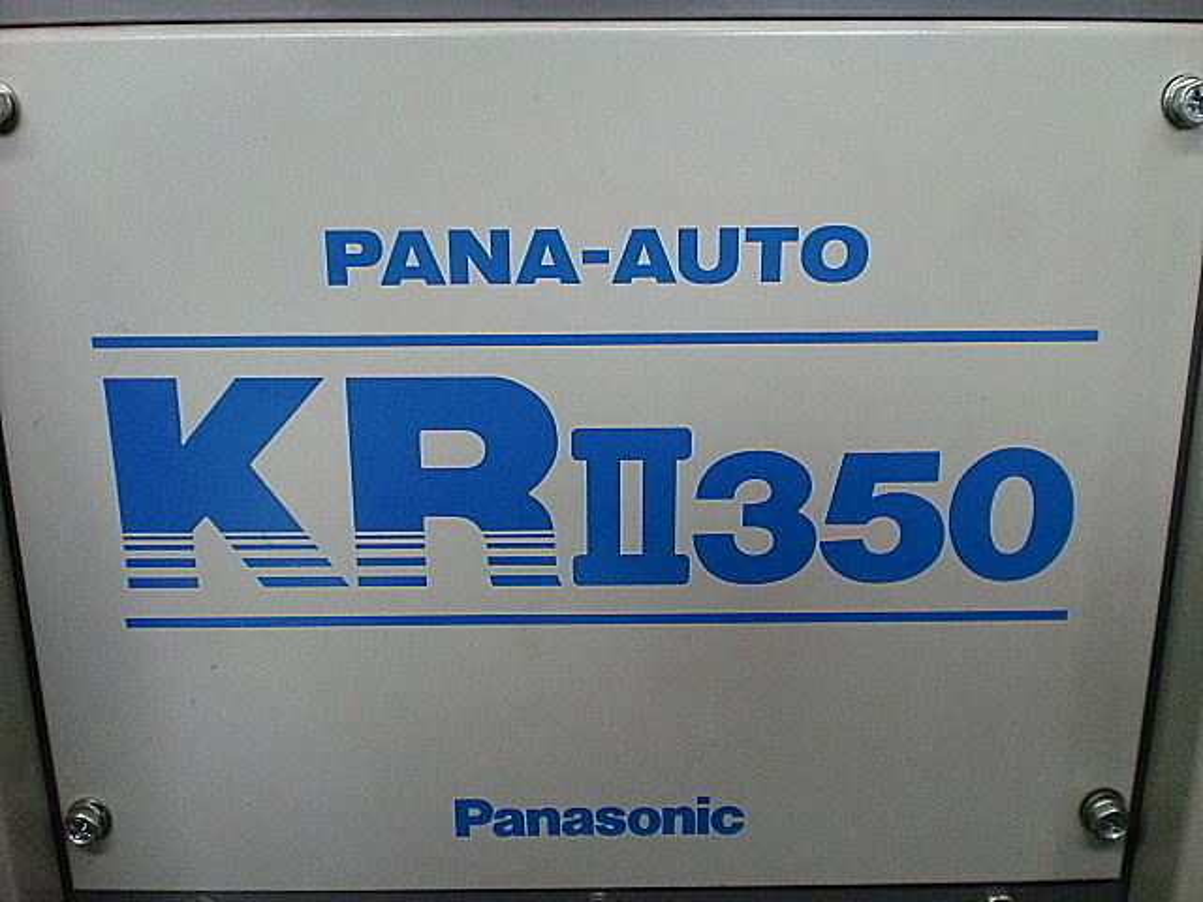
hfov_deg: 52.6
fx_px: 1216
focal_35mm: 35
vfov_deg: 40.7
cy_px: 451
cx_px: 602
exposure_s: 1/60
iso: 400
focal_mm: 6.3
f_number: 3.1
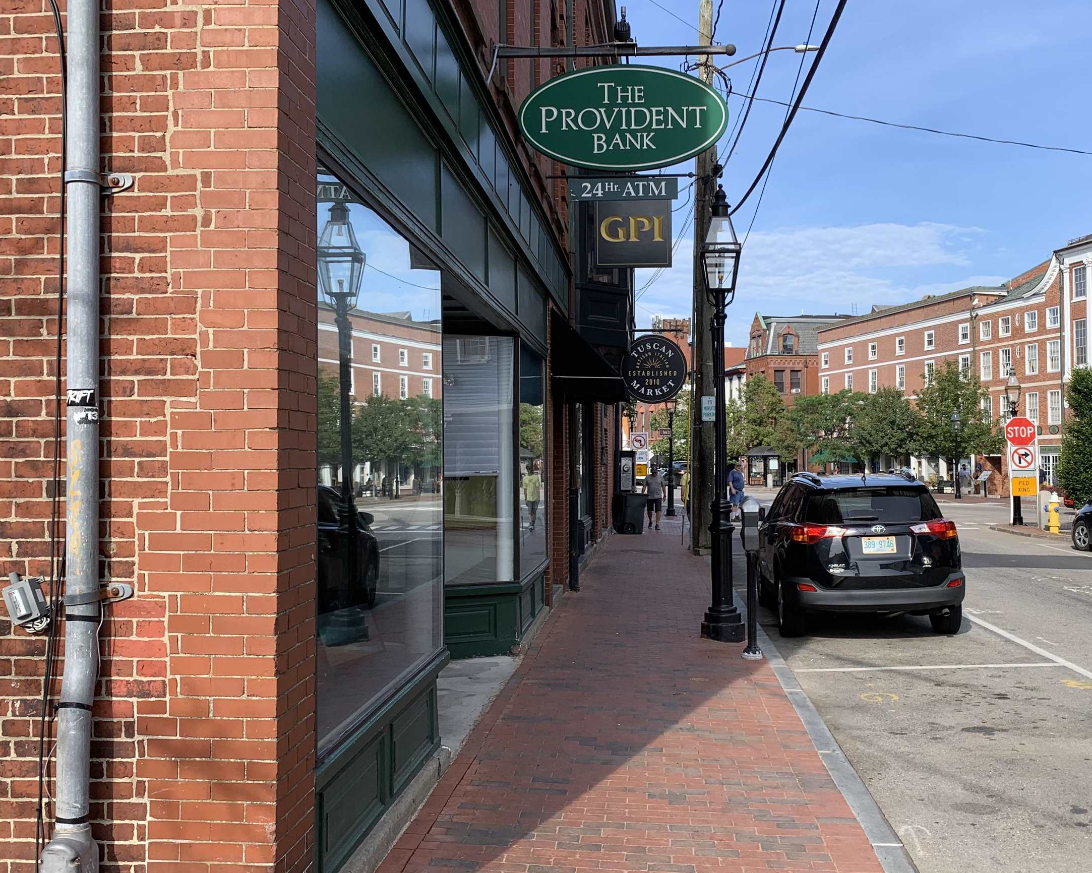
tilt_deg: +0.3
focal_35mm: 36
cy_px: 431
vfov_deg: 41.1
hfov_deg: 50.0
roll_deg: +0.6
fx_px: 1163
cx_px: 648
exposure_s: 1/1163
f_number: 1.8
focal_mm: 4.25
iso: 25
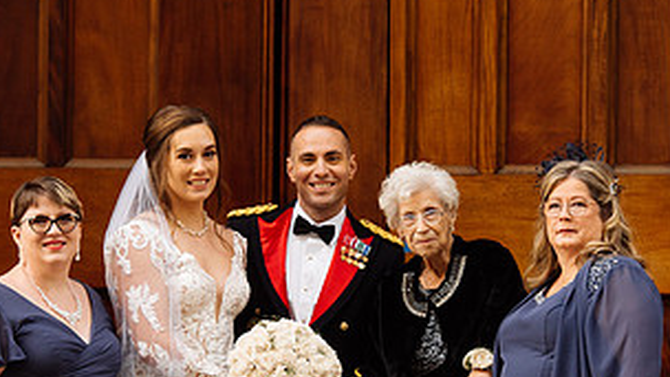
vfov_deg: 5.0
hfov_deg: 8.8
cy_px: 200
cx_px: 364
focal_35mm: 244
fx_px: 4335
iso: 500
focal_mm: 122
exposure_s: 1/400
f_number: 4.5
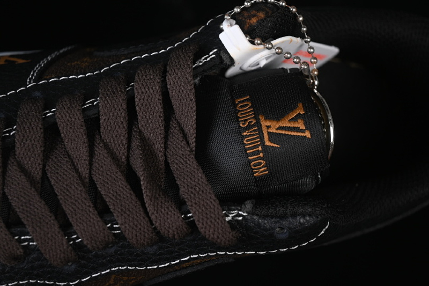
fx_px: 894
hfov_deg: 27.0
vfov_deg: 18.2
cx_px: 214
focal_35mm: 75
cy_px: 143
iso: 160
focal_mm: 50
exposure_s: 1/60
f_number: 6.3
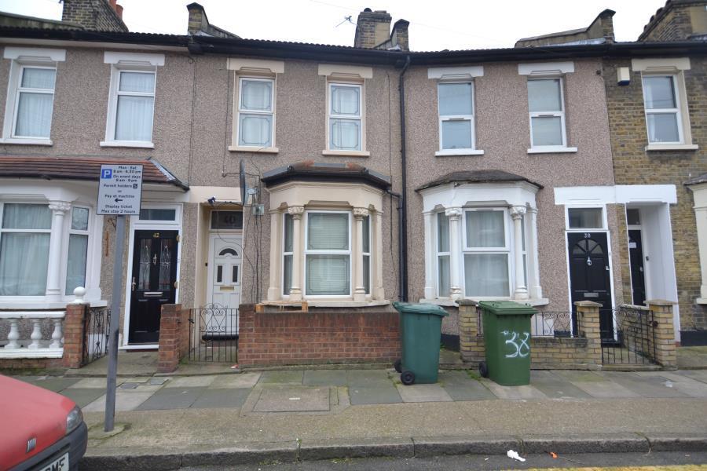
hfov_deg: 92.4
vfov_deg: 69.7
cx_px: 354
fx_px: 339
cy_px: 236
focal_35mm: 17
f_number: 2.8
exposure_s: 1/125
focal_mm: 11.5
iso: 100
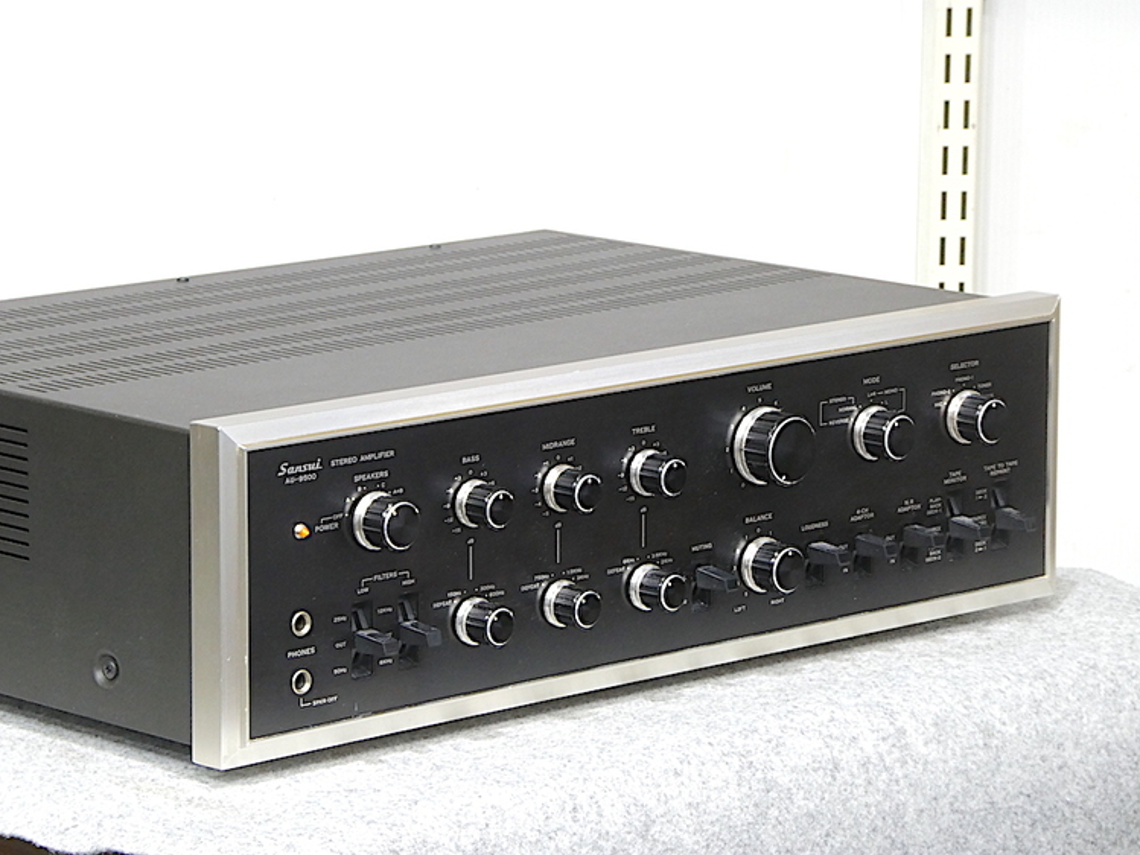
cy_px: 464
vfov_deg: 9.3
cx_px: 416
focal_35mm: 159
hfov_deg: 12.4
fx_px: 5237
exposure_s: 1/5
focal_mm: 22.3
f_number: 5.2
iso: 200
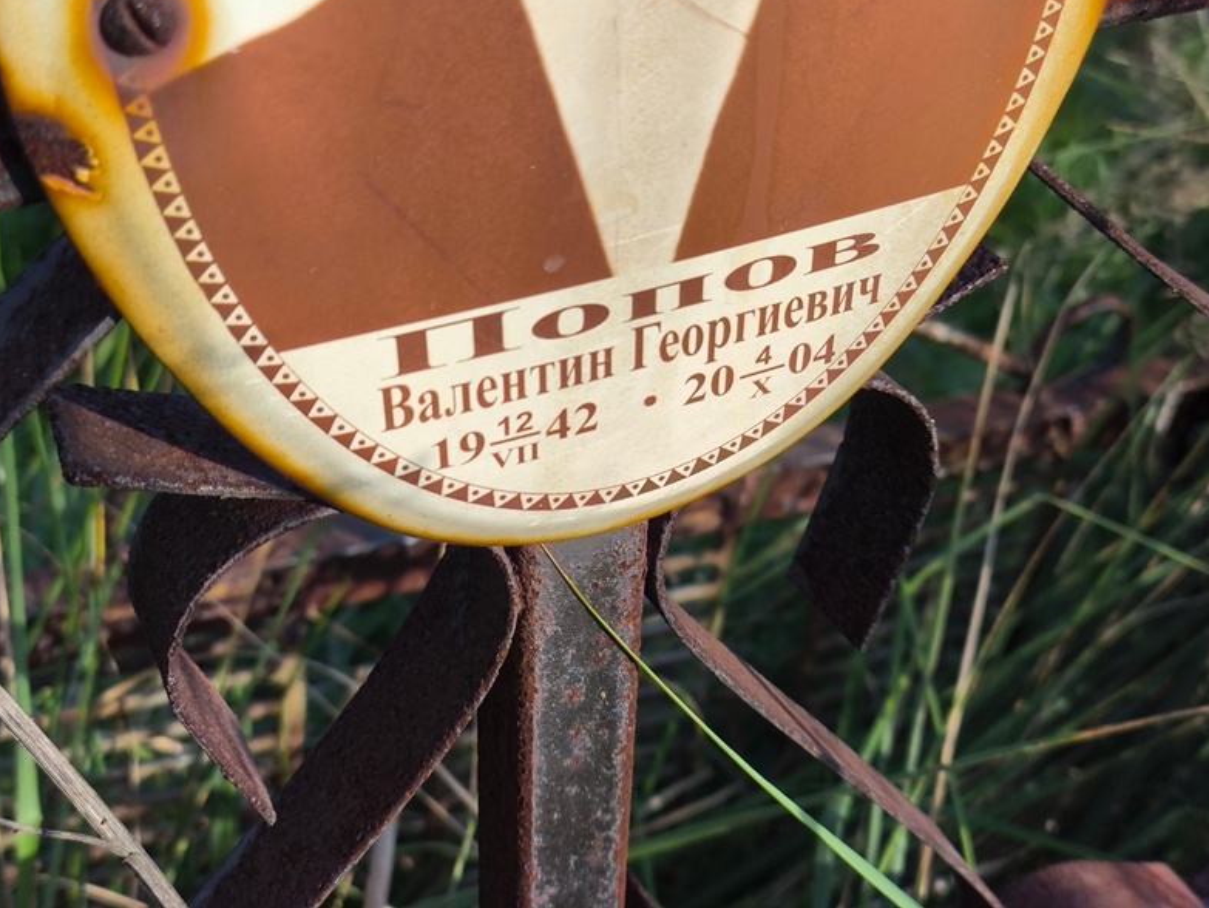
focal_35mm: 51
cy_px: 446
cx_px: 603
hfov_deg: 37.5
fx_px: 1782
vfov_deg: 28.6
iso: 50
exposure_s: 1/1201
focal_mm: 4.71
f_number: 1.7
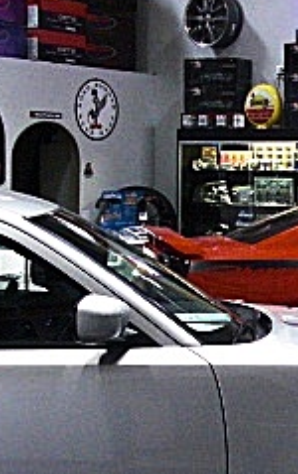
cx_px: 431
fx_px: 1321
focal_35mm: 102
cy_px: 393
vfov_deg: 20.1
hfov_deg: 12.3
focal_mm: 6.3
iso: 800
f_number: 2.8
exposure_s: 1/125
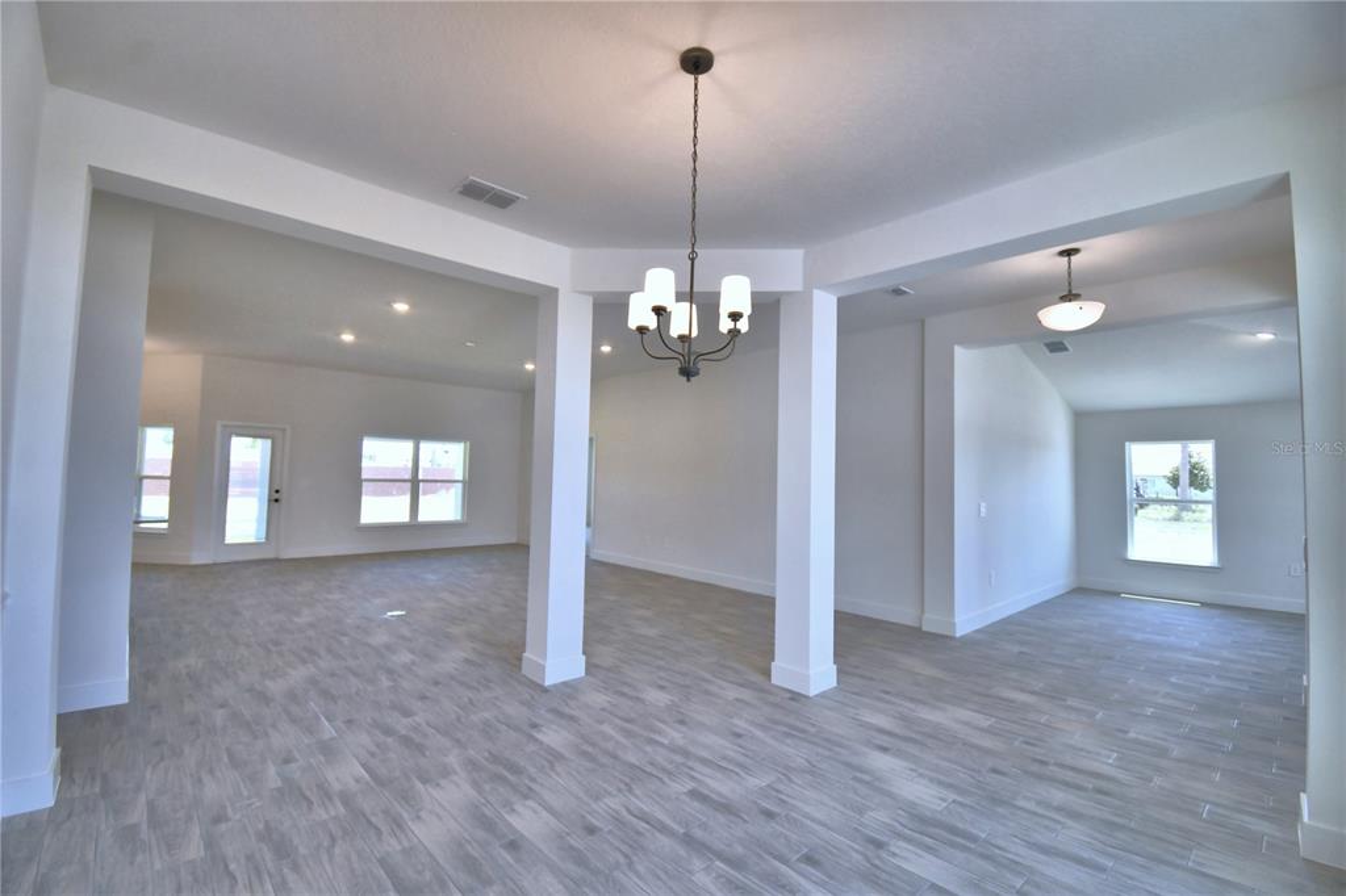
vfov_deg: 77.3
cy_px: 448
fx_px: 561
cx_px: 673
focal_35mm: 15
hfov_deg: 100.4
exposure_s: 1/125
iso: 200
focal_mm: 10
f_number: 4.5
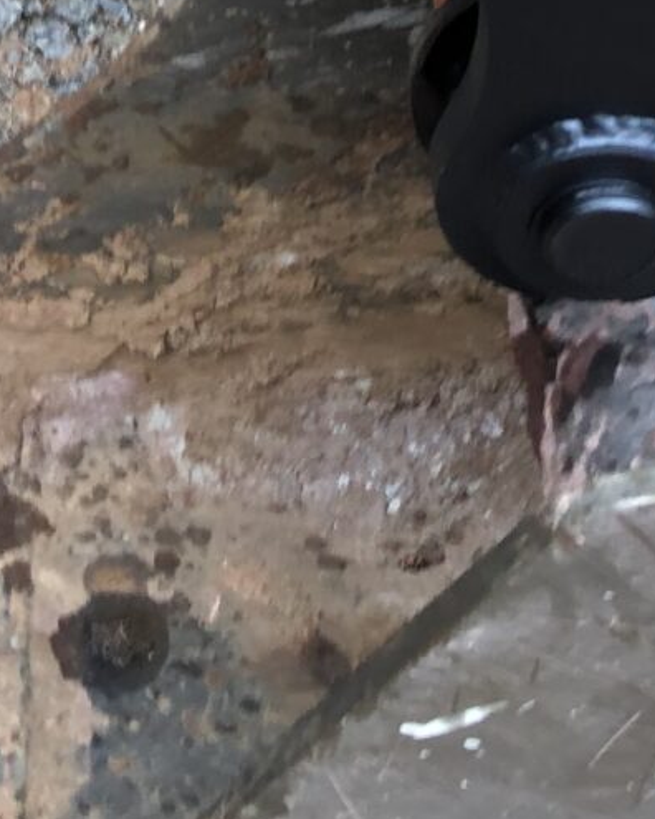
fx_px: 2738
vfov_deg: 14.3
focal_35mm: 113
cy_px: -812
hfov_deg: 13.5
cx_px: 43
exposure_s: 1/40
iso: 25
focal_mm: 3.99
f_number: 1.8
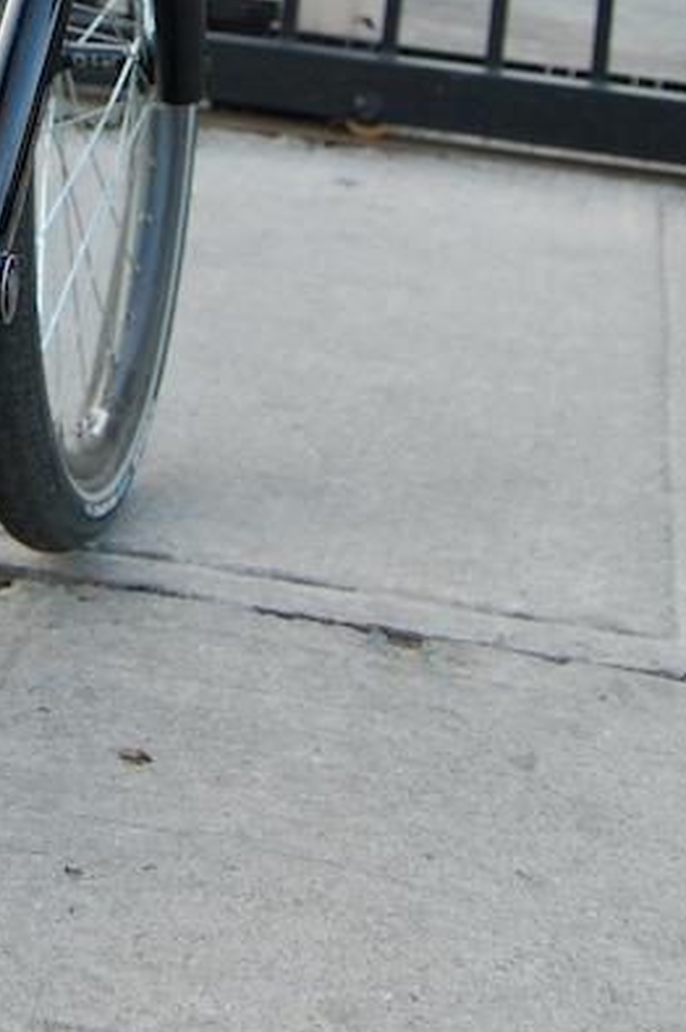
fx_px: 2233
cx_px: -124
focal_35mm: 78
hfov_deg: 16.8
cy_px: -149
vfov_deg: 24.0
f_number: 4.5
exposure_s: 1/80
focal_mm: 20
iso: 400
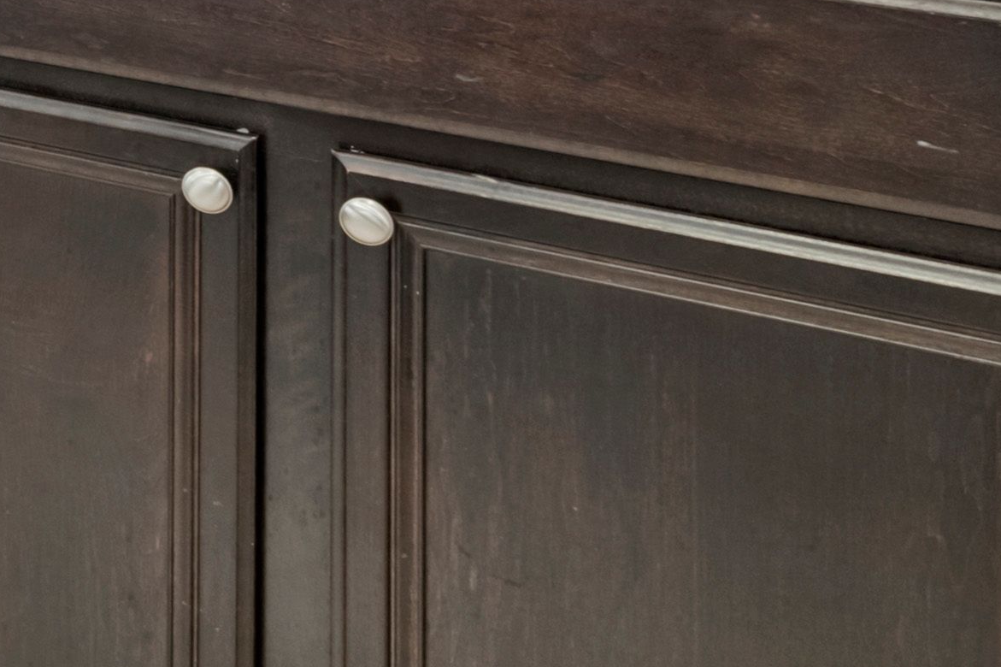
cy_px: -544
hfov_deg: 16.5
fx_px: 2279
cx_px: -1163
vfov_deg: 14.6
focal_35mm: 82
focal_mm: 16
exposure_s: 1/2
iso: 320
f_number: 7.1
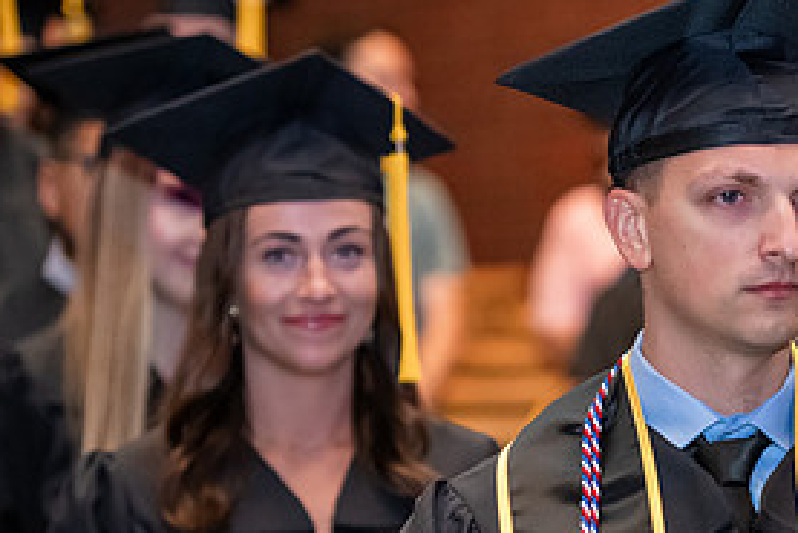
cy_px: 411
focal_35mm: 255
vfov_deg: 5.4
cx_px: 821
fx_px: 5655
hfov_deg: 8.0
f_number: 3.2
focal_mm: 122
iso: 3200
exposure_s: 1/200
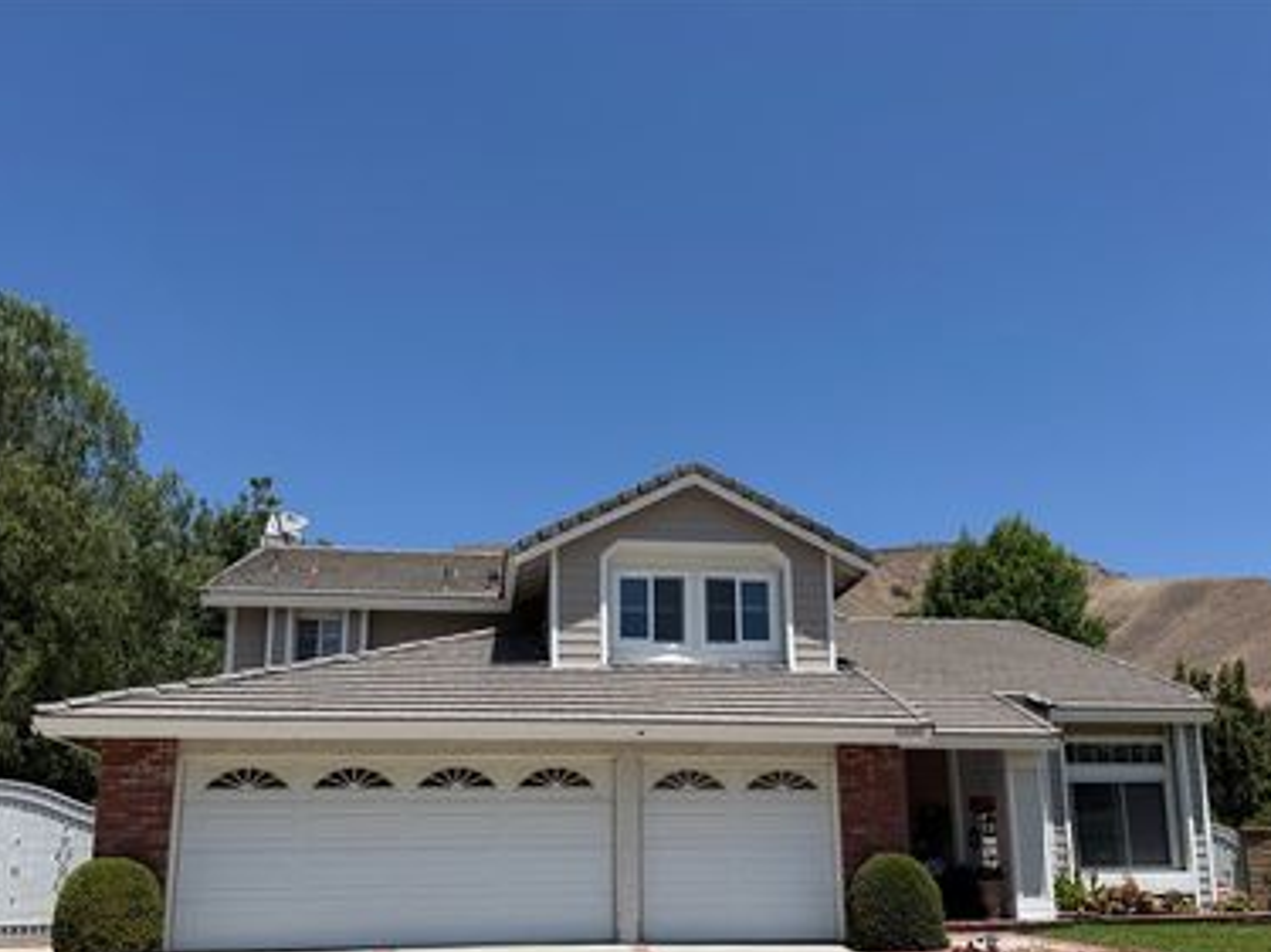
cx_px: 651
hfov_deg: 56.8
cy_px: 625
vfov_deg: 43.6
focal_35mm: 32
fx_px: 1175
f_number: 1.78
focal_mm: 6.76
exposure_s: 1/6173
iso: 80
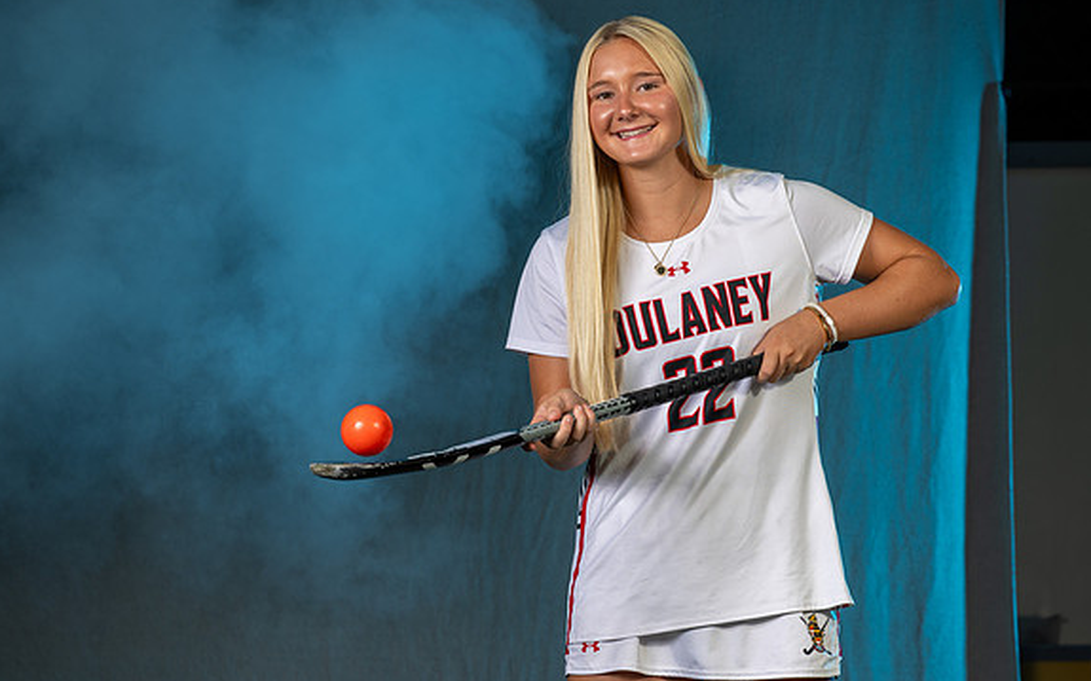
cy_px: 336
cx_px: 514
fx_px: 4429
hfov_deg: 14.0
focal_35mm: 149
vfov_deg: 8.8
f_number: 5.6
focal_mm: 115
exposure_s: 1/200
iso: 80
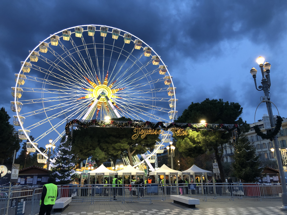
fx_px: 232
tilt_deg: +16.9
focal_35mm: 28
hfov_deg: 63.4
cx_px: 144
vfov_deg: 49.7
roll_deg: -1.0
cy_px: 108
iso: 32
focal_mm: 3.99
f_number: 1.8
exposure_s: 1/25
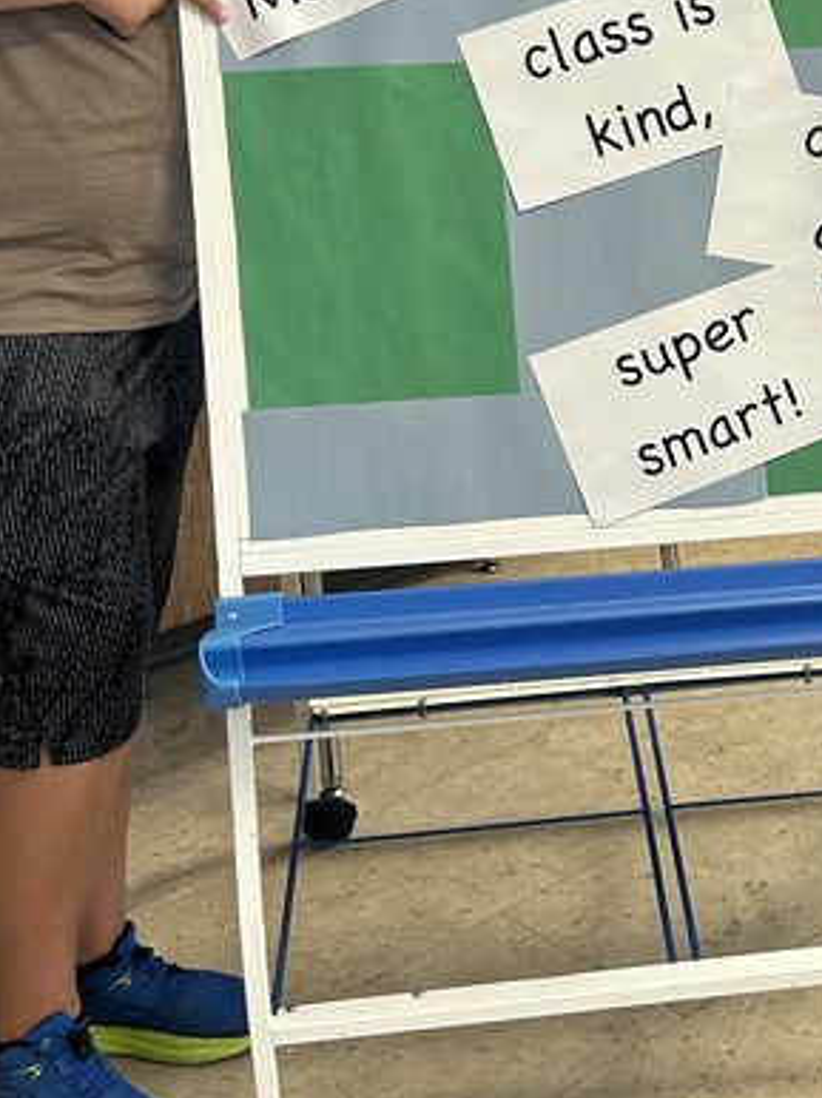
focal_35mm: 69
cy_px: 356
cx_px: 859
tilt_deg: -17.5
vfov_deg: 28.0
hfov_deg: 20.5
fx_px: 2187
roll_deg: +1.1
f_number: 1.5
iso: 100
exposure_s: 1/60
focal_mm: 5.7
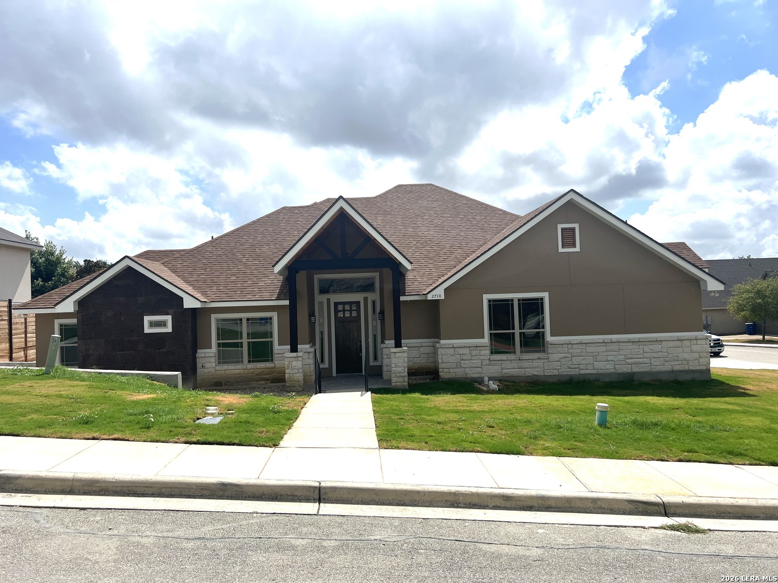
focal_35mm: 26
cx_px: 389
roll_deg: +1.8
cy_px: 292
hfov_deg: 67.3
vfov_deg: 53.1
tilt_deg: +0.9
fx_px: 584
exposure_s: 1/10309
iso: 50
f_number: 1.5
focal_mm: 5.7
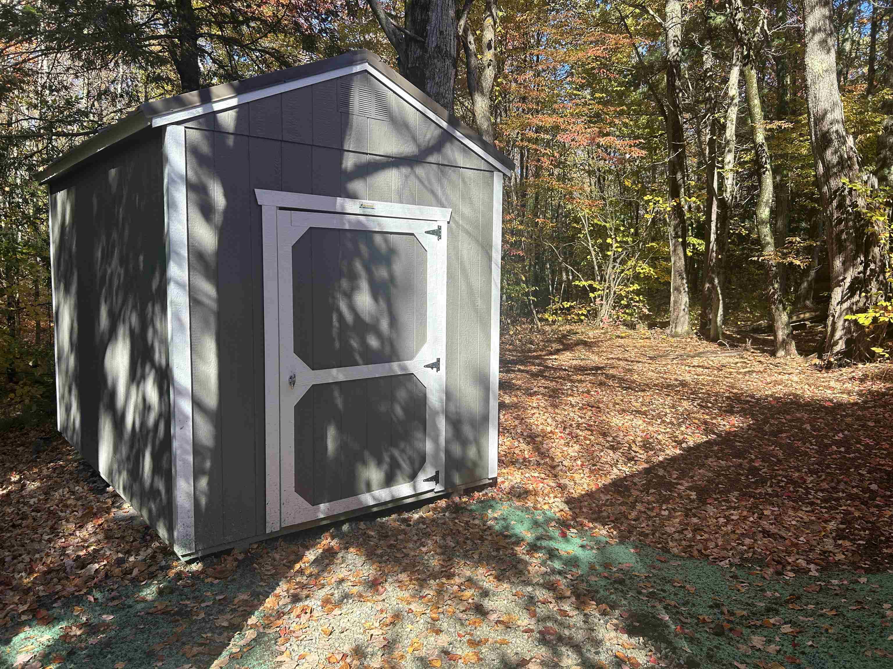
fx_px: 671
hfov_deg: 67.3
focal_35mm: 26
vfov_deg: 53.1
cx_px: 446
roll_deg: -0.3
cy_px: 334
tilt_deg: -5.0
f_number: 1.5
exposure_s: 1/909
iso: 50
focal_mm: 5.7
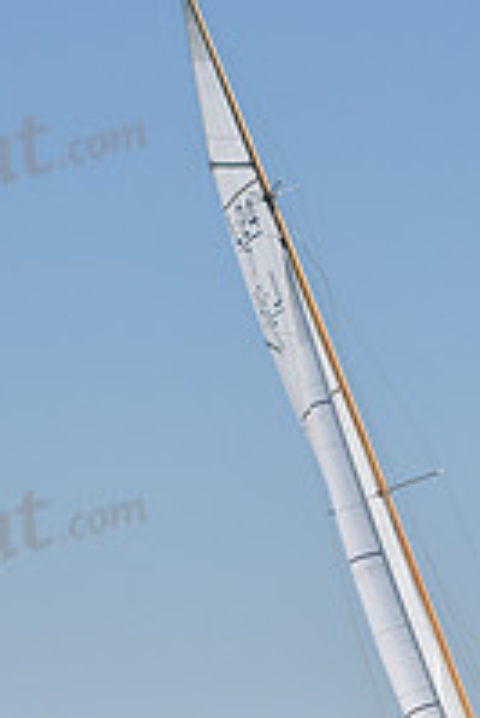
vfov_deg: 6.7
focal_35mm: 306
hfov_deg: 4.5
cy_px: 325
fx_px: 6109
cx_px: 334
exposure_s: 1/1000
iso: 200
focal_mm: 105
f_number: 4
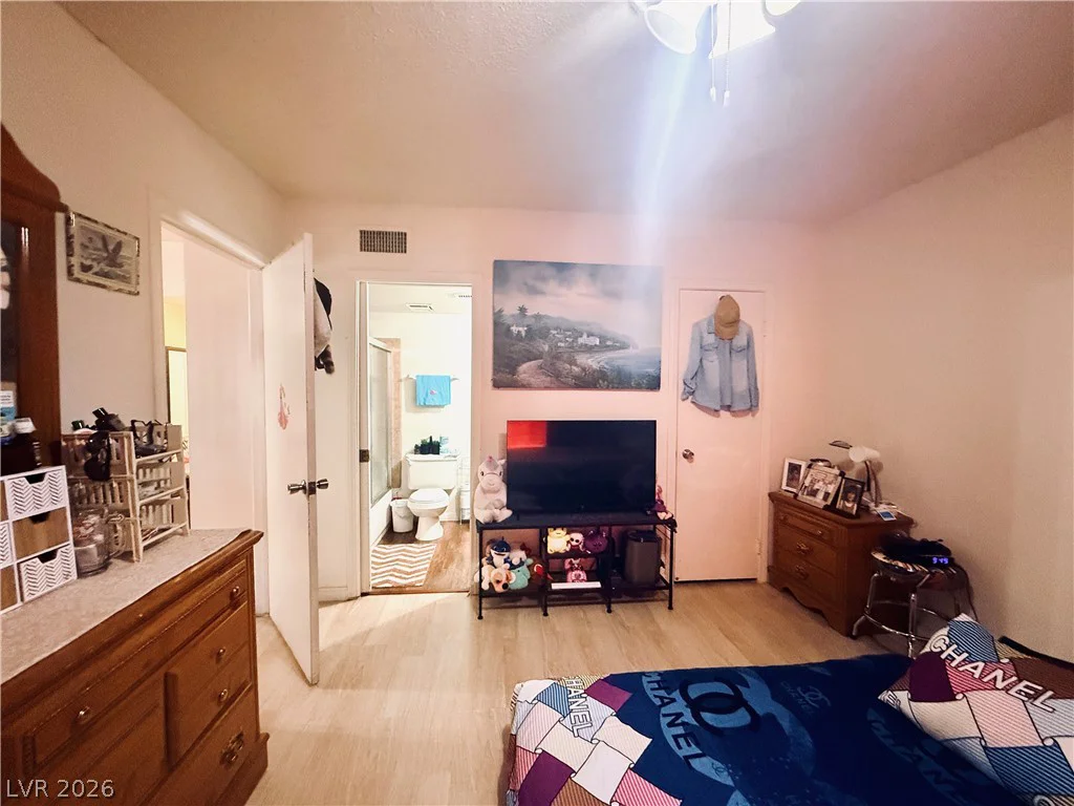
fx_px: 434
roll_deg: -0.2
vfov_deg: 85.7
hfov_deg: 102.1
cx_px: 537
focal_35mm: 14
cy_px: 403
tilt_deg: -1.4
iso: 1000
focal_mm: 2.22
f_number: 2.2
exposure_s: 1/60
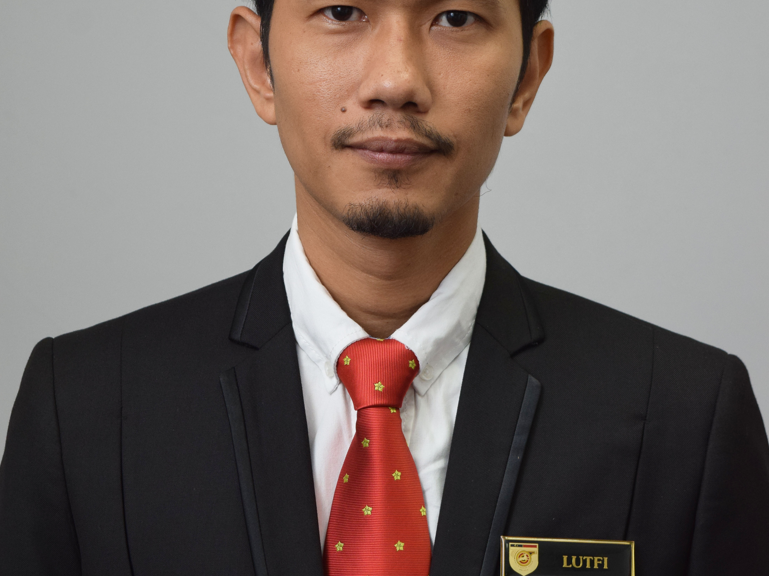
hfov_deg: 16.5
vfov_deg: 12.4
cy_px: 224
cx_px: 383
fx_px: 2660
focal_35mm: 120
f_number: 5.6
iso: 640
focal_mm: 55
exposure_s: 1/50
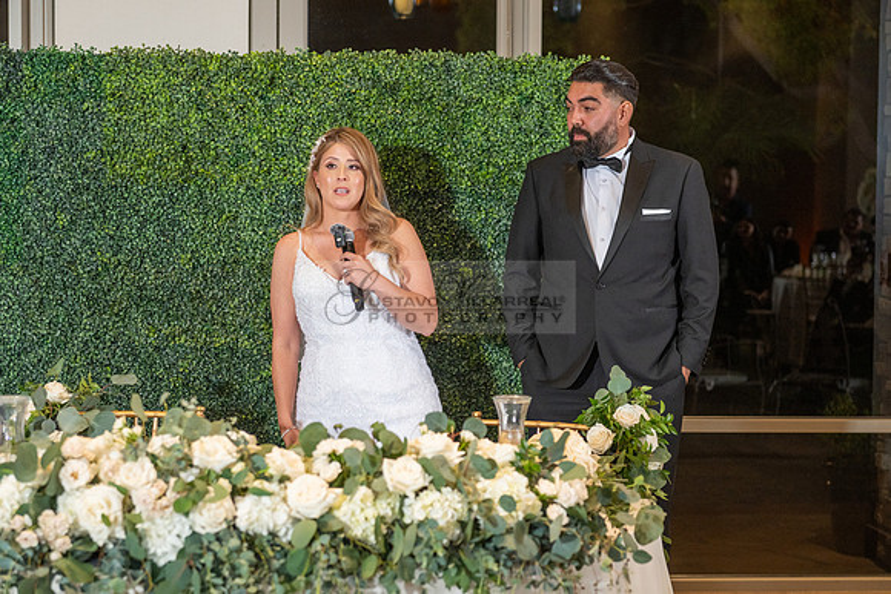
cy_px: 314
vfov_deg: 16.9
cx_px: 451
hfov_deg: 25.1
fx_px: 2004
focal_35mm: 81
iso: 800
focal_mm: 70
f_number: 3.5
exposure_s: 1/160
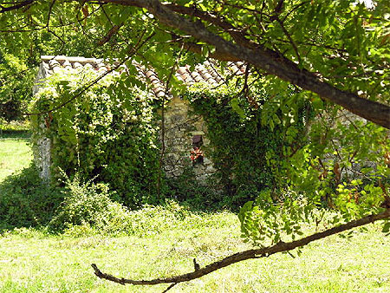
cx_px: 195
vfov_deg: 12.9
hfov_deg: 17.1
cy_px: 146
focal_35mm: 115
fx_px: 1296
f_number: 4.2
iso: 50
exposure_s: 1/72.7
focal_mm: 29.3
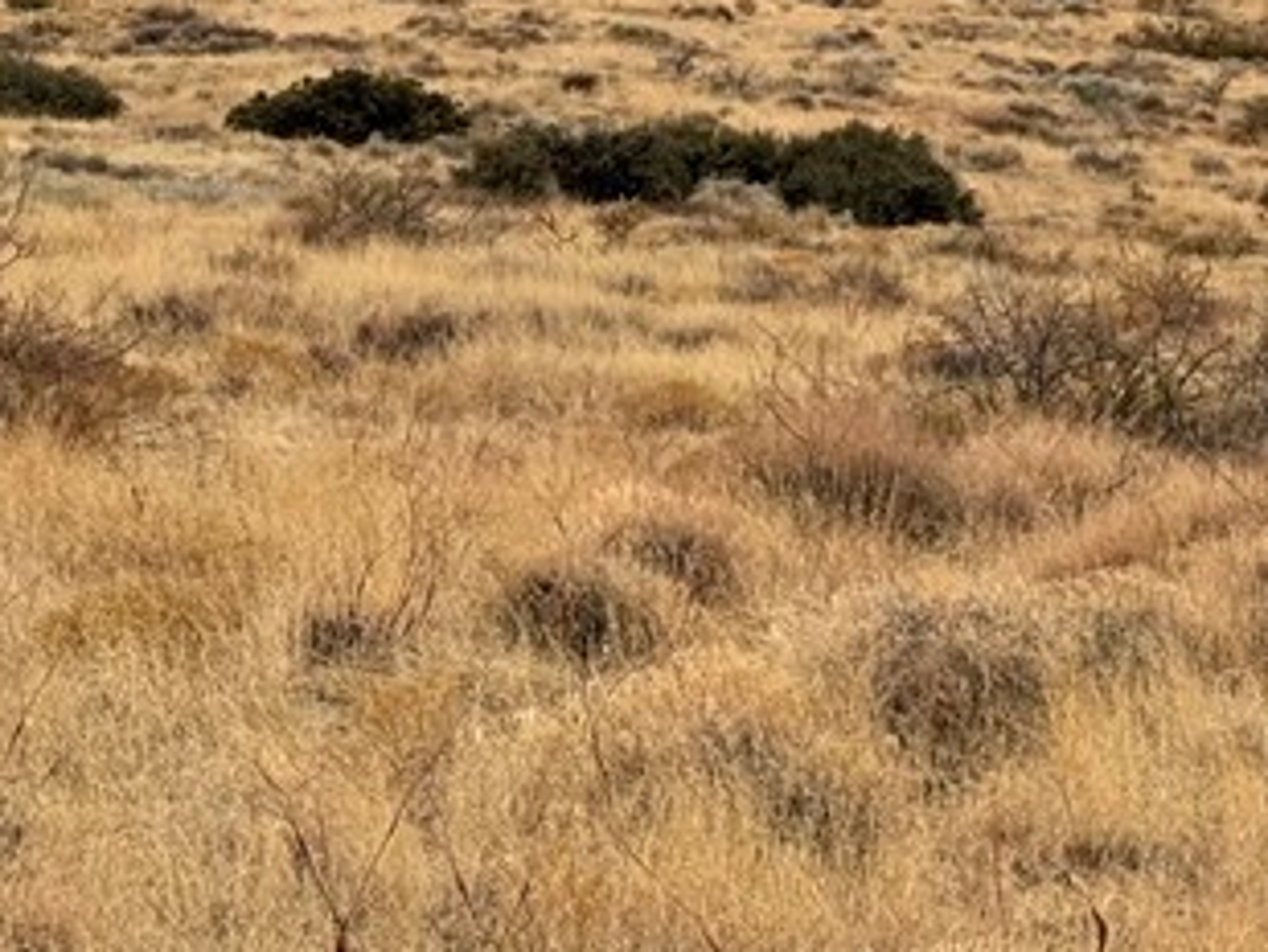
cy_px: -12
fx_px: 5827
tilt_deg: +1.4
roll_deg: +2.9
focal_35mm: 159
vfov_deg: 9.3
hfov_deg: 12.1
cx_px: 1572
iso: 64
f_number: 1.78
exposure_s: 1/2110
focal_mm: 6.86
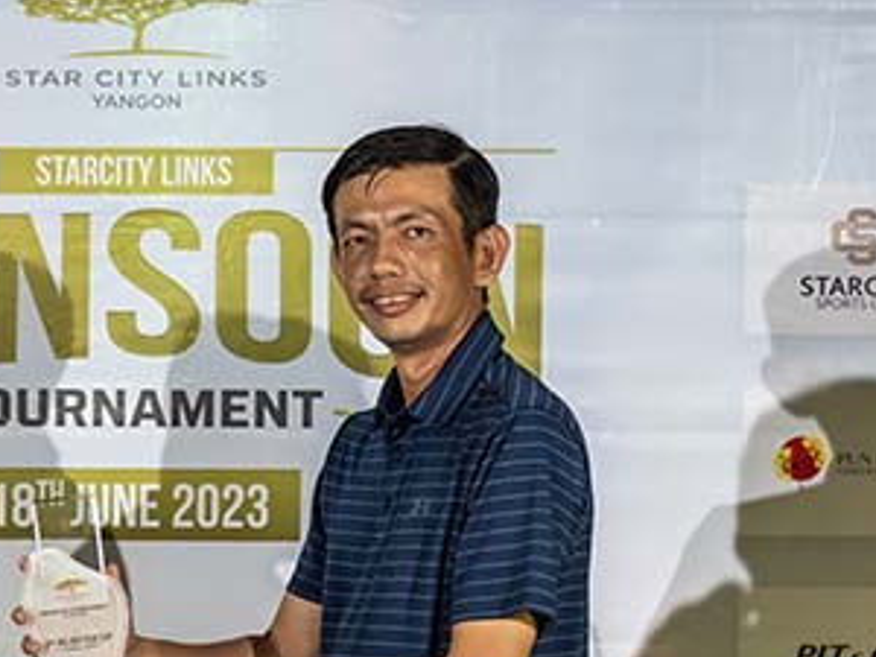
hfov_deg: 15.7
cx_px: -23
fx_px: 3113
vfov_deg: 11.7
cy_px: 835
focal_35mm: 123
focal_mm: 40
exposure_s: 1/200
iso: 2000
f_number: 5
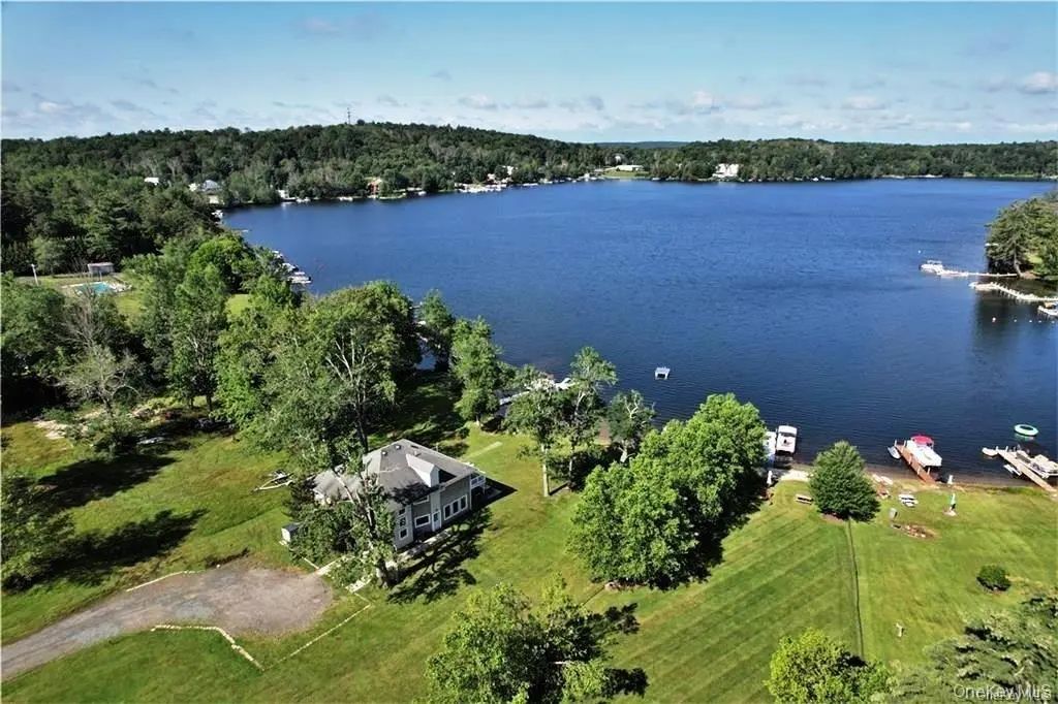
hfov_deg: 78.6
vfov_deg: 57.2
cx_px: 529
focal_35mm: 22
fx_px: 646
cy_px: 352
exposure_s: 1/1500
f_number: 2.8
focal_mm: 8.38
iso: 110
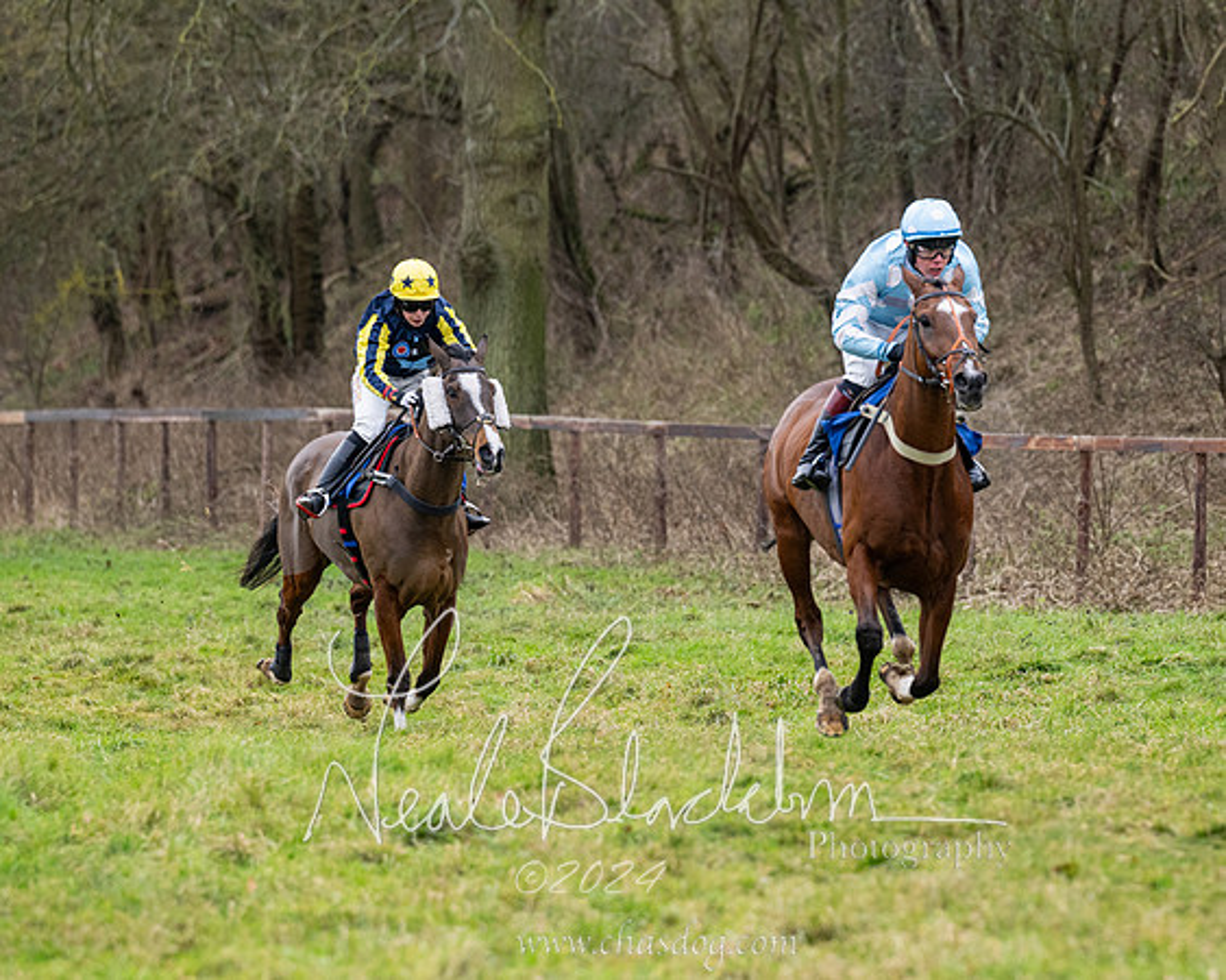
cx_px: 654
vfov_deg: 5.0
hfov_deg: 6.2
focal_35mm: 310
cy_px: 551
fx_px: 11235
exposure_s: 1/1250
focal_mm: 185
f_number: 4
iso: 800
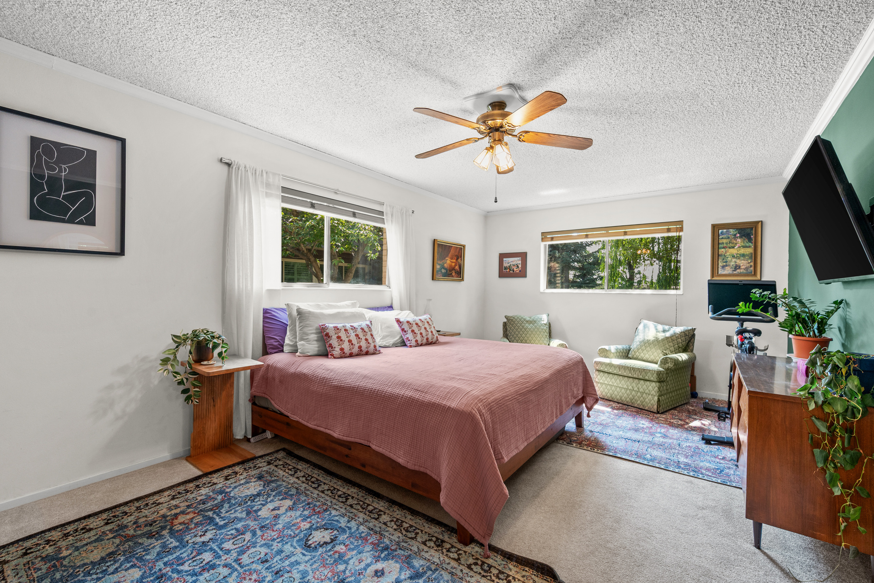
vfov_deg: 77.3
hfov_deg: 100.4
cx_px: 447
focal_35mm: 15
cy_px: 286
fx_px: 364
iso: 500
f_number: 7.1
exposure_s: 1/8
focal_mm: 14
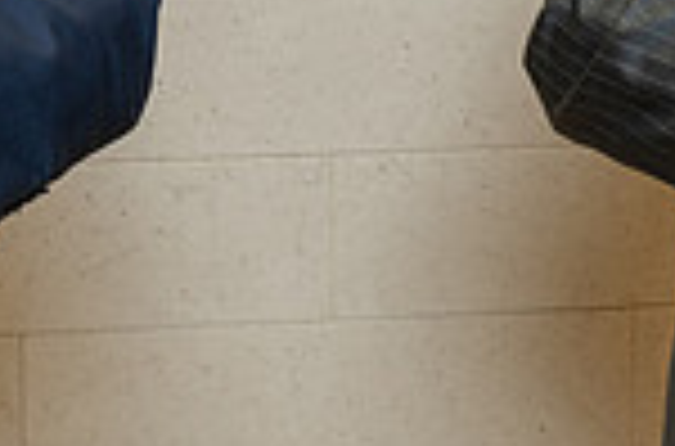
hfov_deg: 20.1
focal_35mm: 102
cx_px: 344
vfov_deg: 12.3
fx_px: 1906
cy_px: -348
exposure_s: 1/80
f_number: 3.5
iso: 125
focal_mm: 24
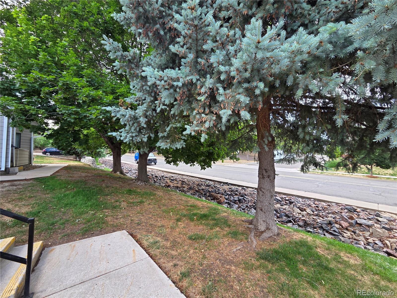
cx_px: 198
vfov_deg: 89.9
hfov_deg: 106.2
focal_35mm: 13
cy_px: 149
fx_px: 149
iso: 50
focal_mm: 2.2
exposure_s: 1/120
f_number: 2.2
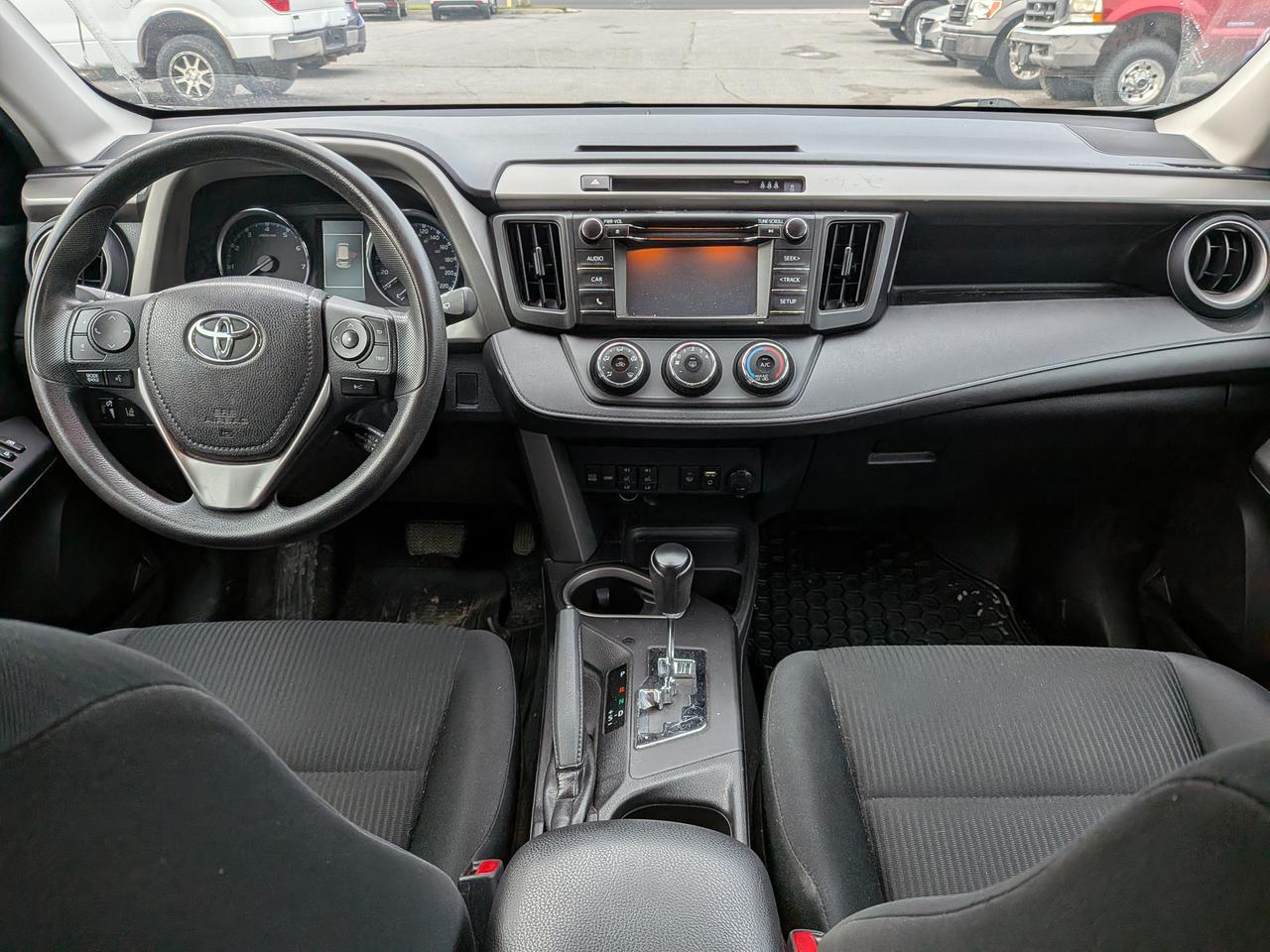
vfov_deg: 56.8
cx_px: 635
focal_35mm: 24
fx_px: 881
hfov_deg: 71.6
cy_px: 476
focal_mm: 4.53
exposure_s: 1/172
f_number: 1.7
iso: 37
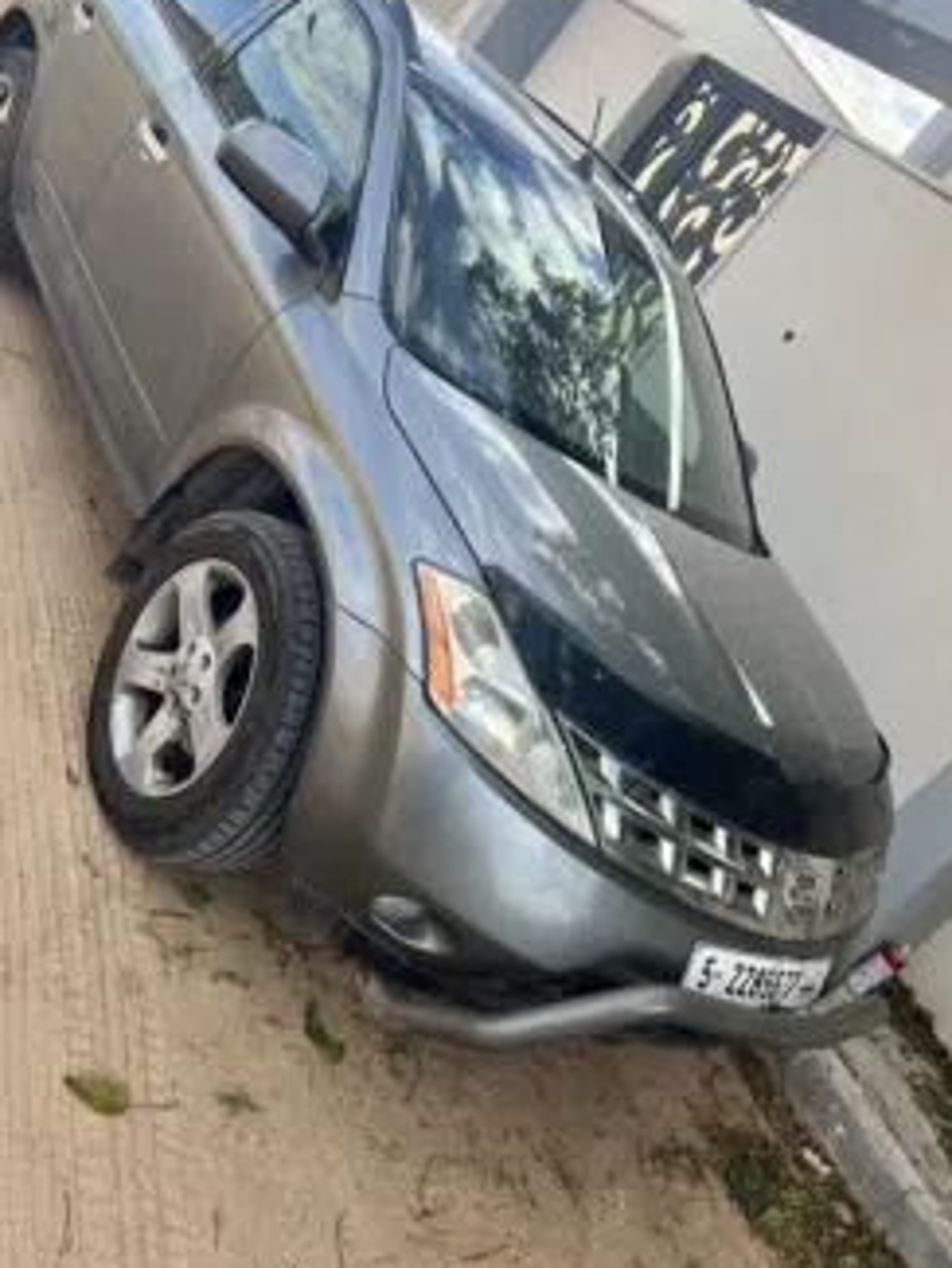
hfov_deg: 44.2
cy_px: 597
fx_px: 1173
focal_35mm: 32
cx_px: 492
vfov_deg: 56.8
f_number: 1.5
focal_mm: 5.7
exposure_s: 1/791
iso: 50
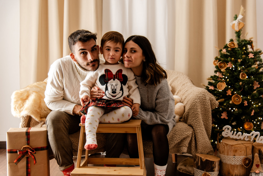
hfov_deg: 50.7
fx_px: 278
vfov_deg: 35.1
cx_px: 132
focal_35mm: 38
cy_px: 88
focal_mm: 38
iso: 400
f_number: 4
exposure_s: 1/80
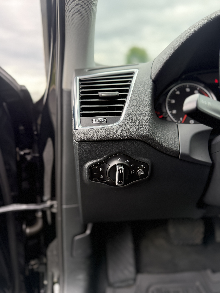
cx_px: 110
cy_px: 146
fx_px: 203
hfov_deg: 56.8
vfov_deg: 71.6
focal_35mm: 24
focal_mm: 6.76
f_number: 1.78
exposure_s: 1/264
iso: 100
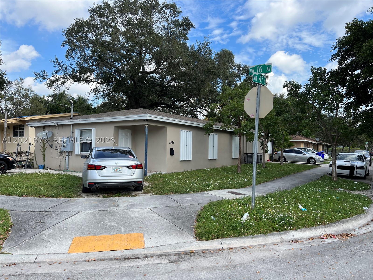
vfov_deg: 53.1
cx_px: 186
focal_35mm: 26
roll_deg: -0.6
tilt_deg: +1.4
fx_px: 280
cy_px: 140
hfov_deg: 67.3
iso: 50
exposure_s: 1/2457
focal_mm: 5.7
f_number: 1.5
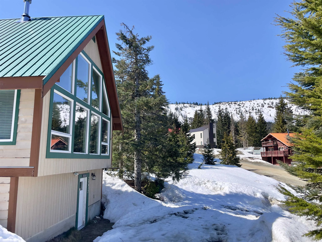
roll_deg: +0.7
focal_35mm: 26
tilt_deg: +8.9
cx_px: 161
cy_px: 121
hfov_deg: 67.3
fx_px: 242
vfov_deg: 53.1
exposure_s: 1/2817
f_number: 1.6
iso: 32
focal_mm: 4.2
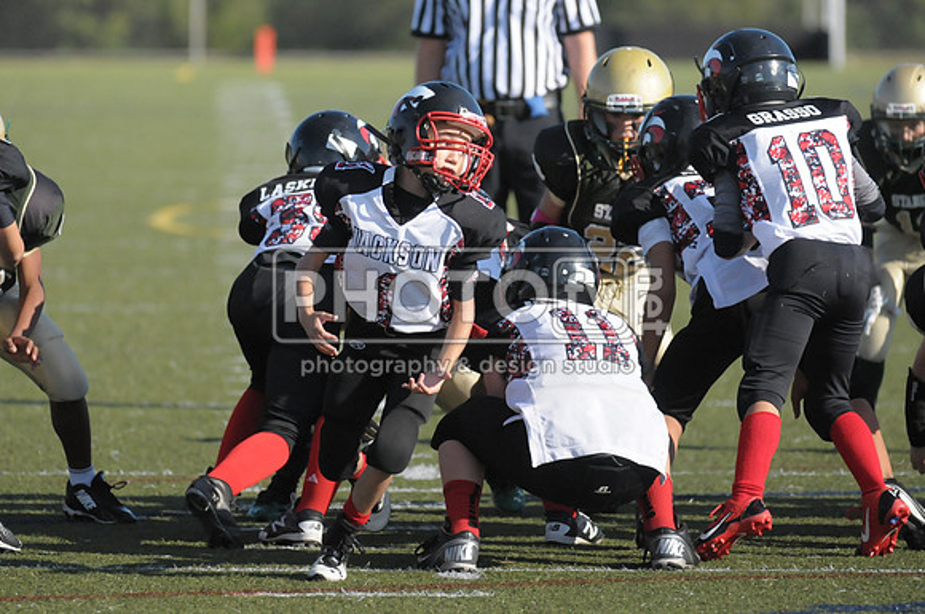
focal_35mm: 360
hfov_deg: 5.7
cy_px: 307
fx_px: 9237
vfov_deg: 3.8
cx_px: 462
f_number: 4
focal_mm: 240
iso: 1600
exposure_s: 1/8000
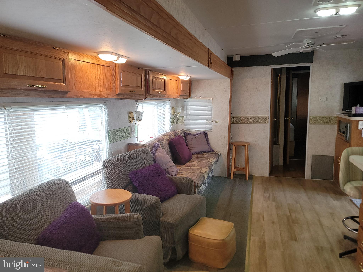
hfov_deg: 69.4
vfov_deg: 54.9
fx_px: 262
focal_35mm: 25
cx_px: 182
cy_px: 136
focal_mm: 7
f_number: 1.8
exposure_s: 1/60
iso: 100
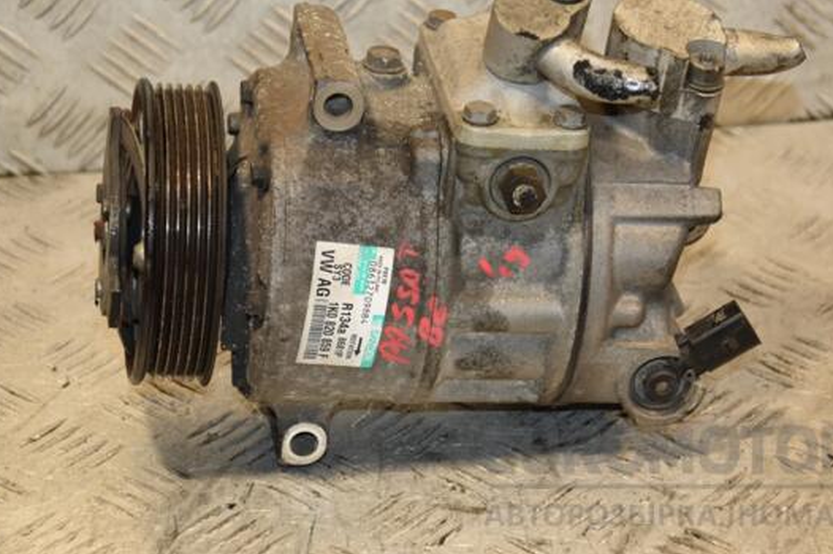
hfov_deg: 18.1
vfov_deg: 12.1
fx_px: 2613
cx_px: 455
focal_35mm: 113
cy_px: 239
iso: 800
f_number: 5.3
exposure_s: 1/160
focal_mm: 66
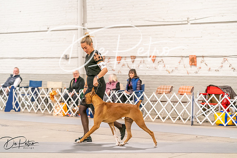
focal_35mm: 86
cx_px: 118
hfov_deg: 23.6
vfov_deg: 15.9
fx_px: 566
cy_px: 79
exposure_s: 1/250
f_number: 3.2
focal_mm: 86
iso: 6400
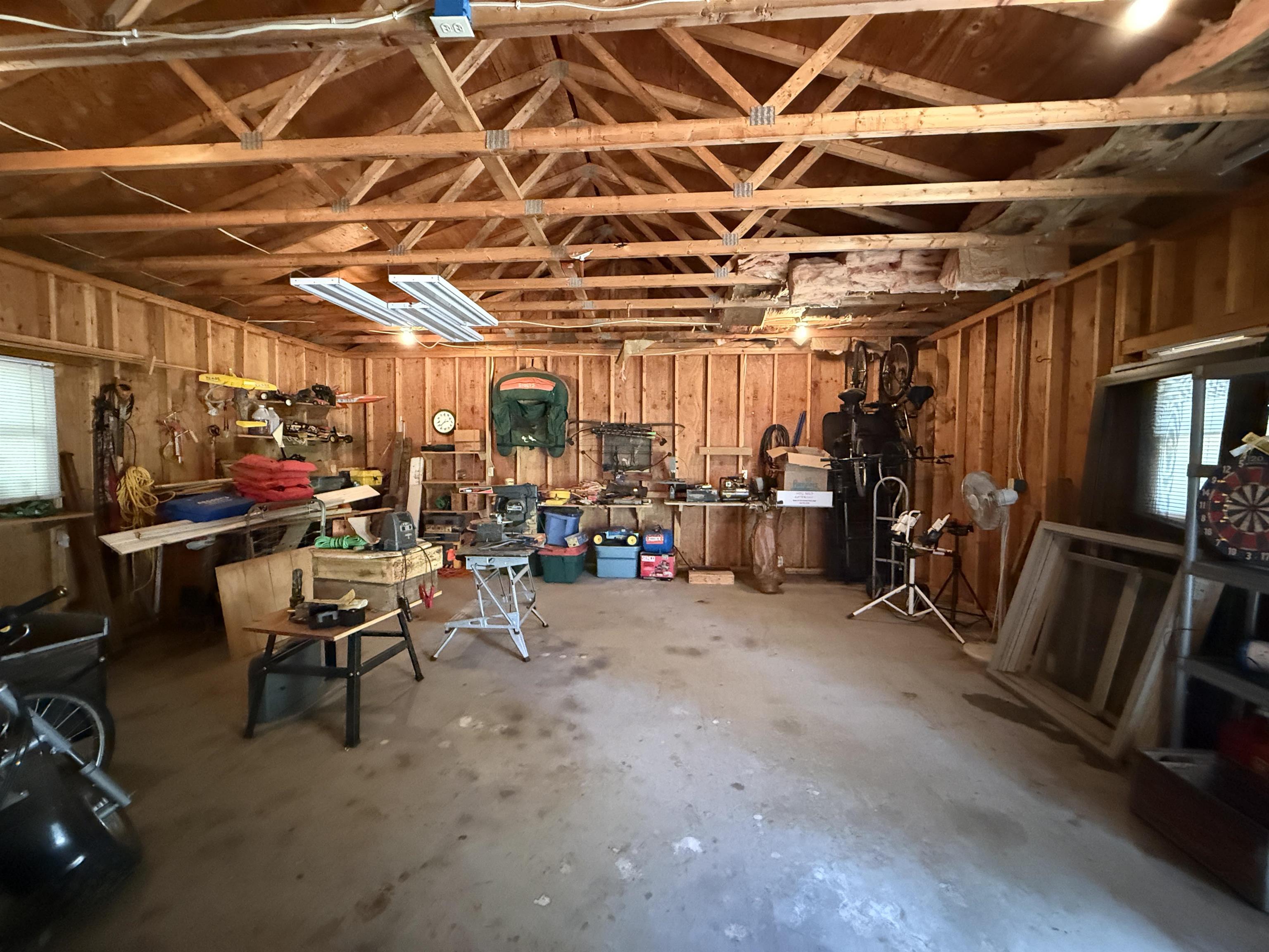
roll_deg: -1.0
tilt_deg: -1.3
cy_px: 476
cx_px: 634
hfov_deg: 102.1
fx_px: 513
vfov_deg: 85.7
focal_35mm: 14
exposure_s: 1/40
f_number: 2.2
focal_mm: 2.22
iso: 1600
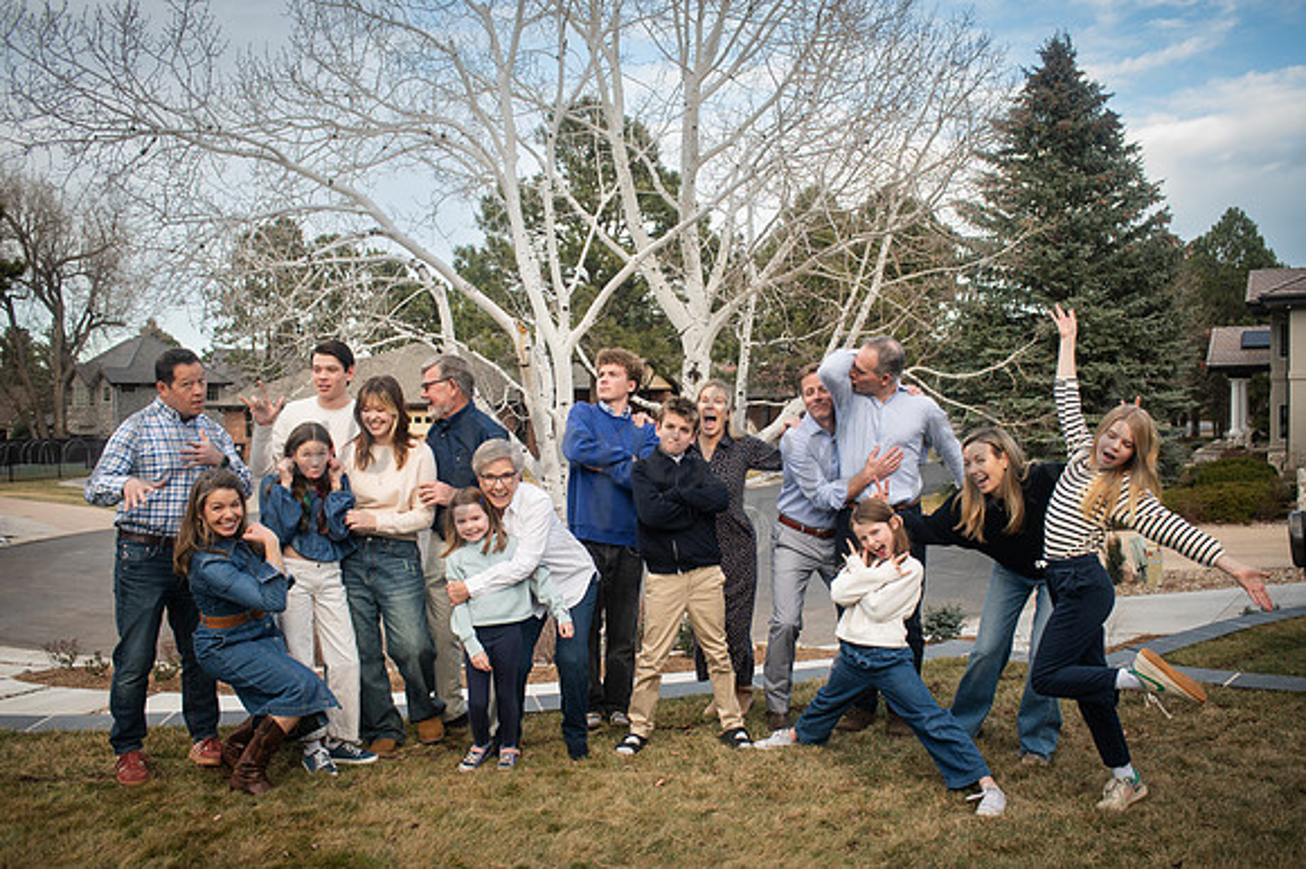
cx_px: 669
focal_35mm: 29
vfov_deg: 45.0
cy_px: 426
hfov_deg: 63.8
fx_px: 1049
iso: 640
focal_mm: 28
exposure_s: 1/250
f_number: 6.3
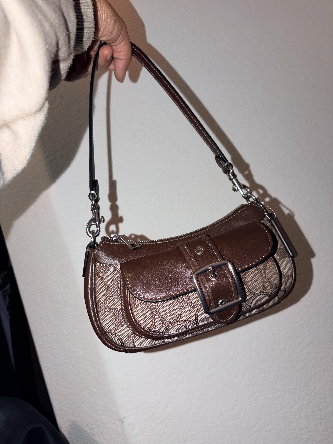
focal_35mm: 26
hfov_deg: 53.1
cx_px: 166
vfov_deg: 67.3
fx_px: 333
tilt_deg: +9.5
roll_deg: +19.7
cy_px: 222
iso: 40
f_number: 1.6
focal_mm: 5.96
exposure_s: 1/30
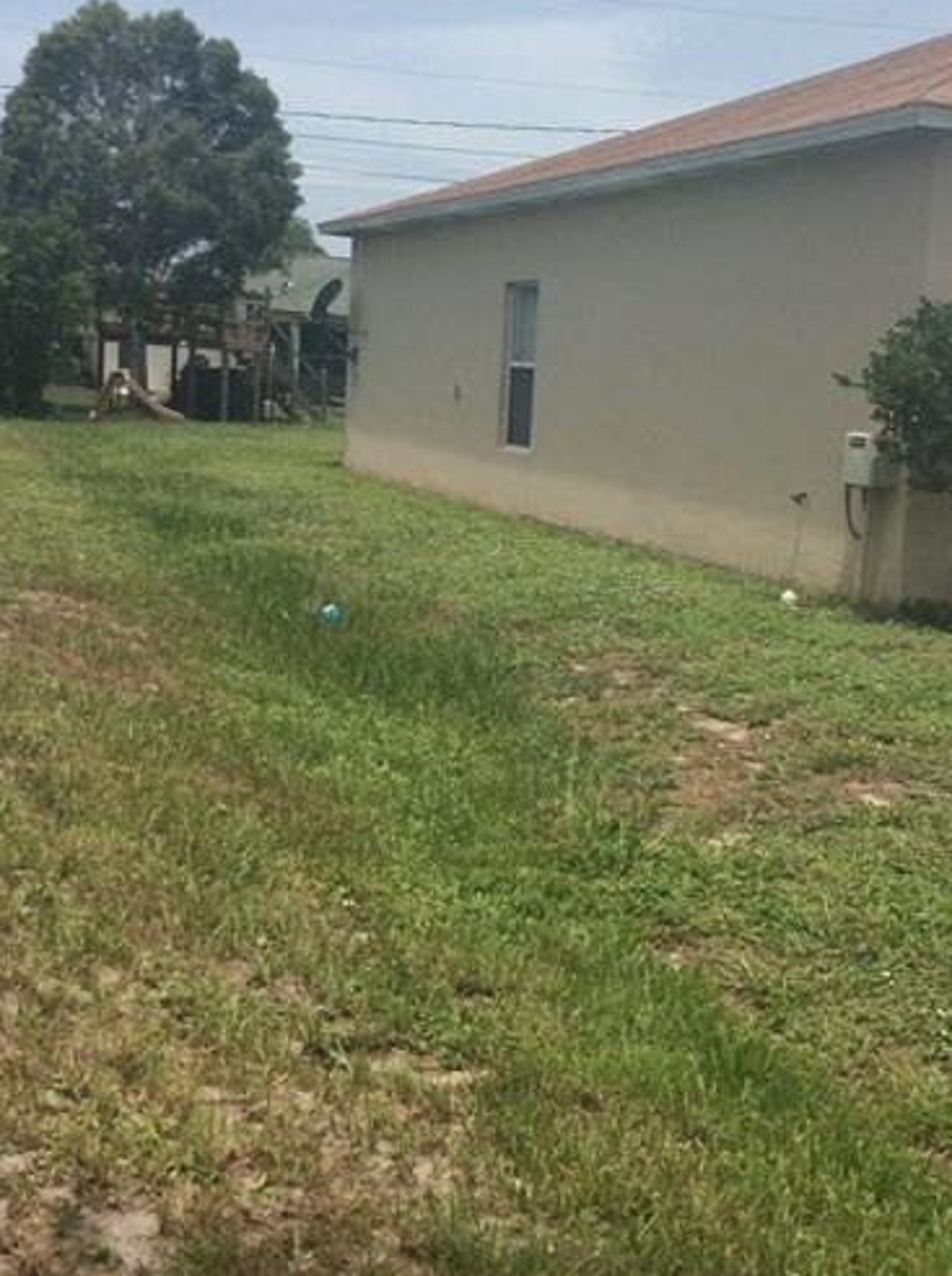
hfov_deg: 28.8
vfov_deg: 38.2
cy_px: 594
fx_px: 1840
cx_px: 658
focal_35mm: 50
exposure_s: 1/2387
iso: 32
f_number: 2.4
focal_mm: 3.3
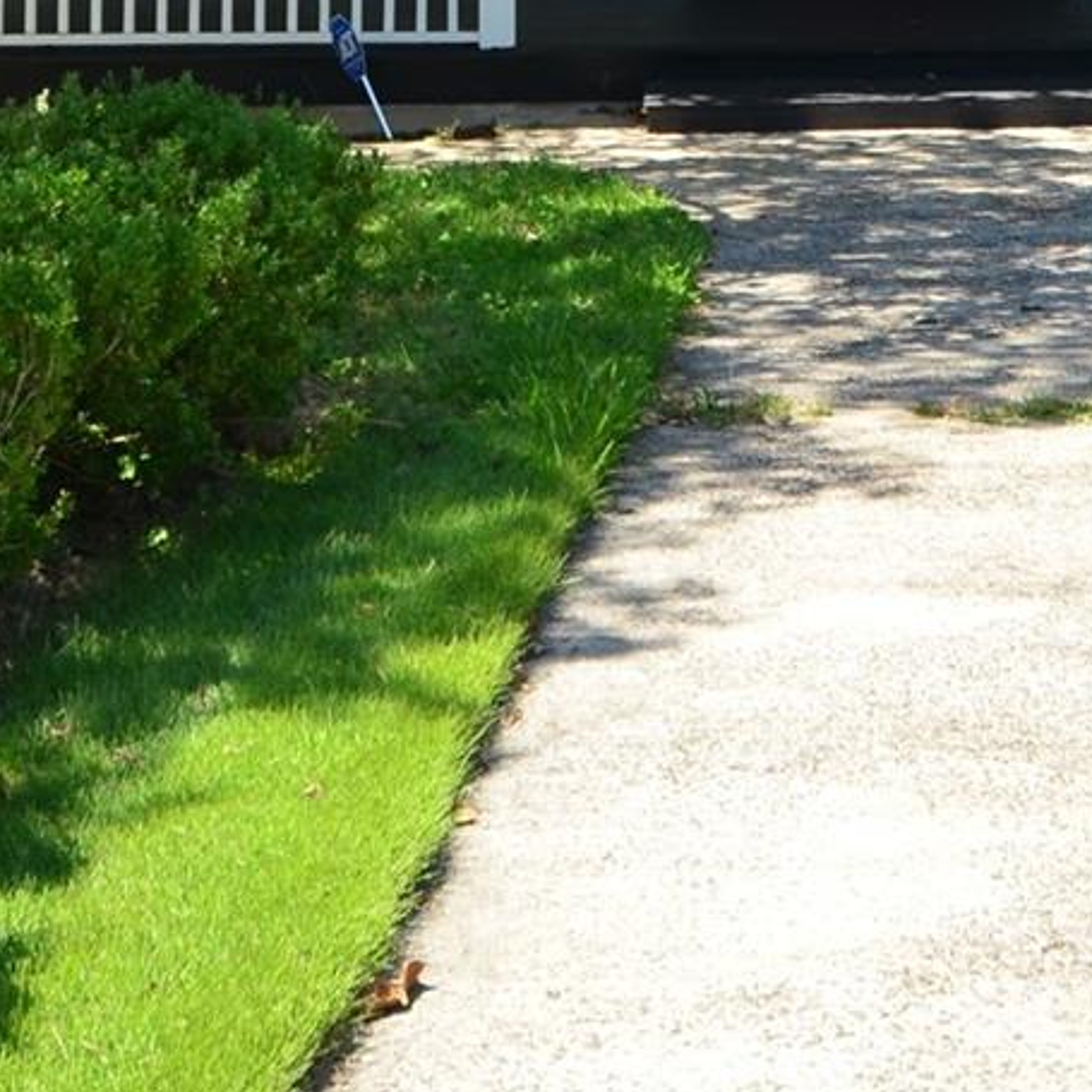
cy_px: -300
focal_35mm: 86
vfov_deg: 18.8
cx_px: 912
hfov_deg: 19.9
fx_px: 3066
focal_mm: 15
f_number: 8
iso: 200
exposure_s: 1/200
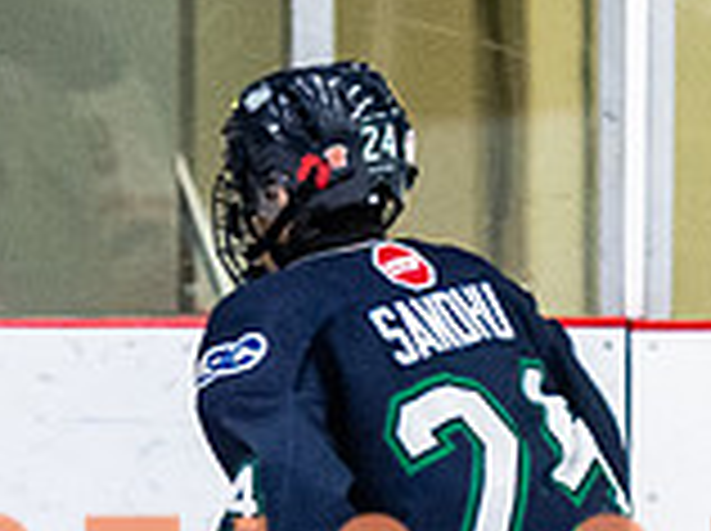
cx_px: 591
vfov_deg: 1.5
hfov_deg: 2.1
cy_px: 402
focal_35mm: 962
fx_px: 19729
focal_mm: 122
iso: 2000
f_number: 2.8
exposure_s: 1/640
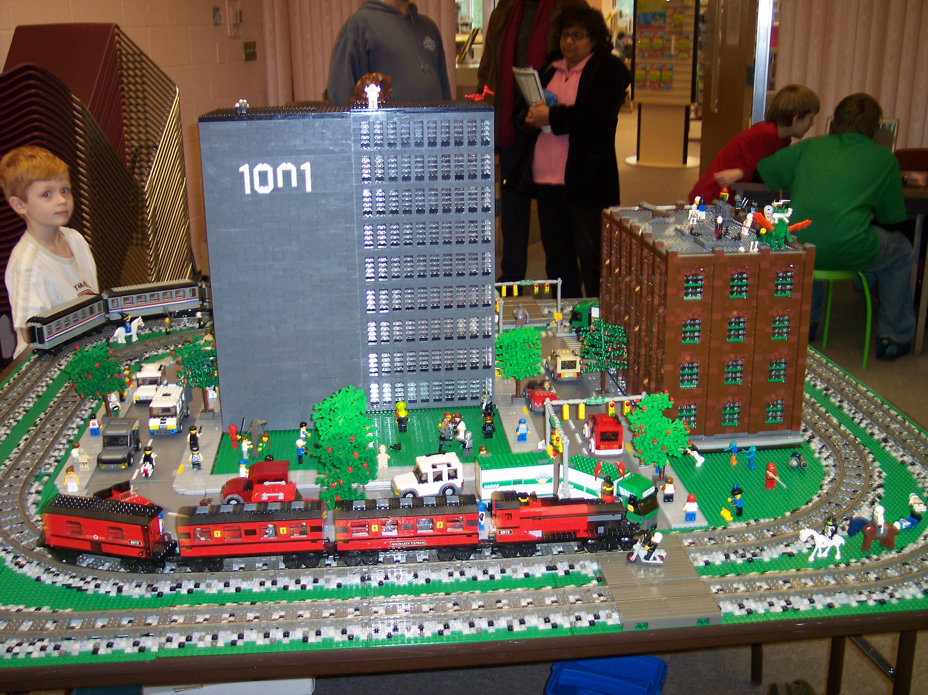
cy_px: 348
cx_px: 464
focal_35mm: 38
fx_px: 1018
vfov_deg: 37.7
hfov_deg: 49.0
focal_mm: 8
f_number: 2.8
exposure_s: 1/30
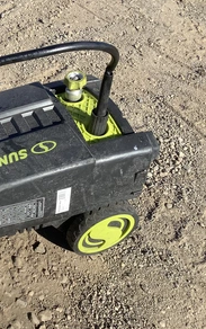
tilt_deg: -45.4
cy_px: 168
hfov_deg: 27.0
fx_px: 403
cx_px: -2
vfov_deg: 44.3
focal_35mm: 45
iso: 25
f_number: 2.4
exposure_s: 1/936
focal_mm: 3.3
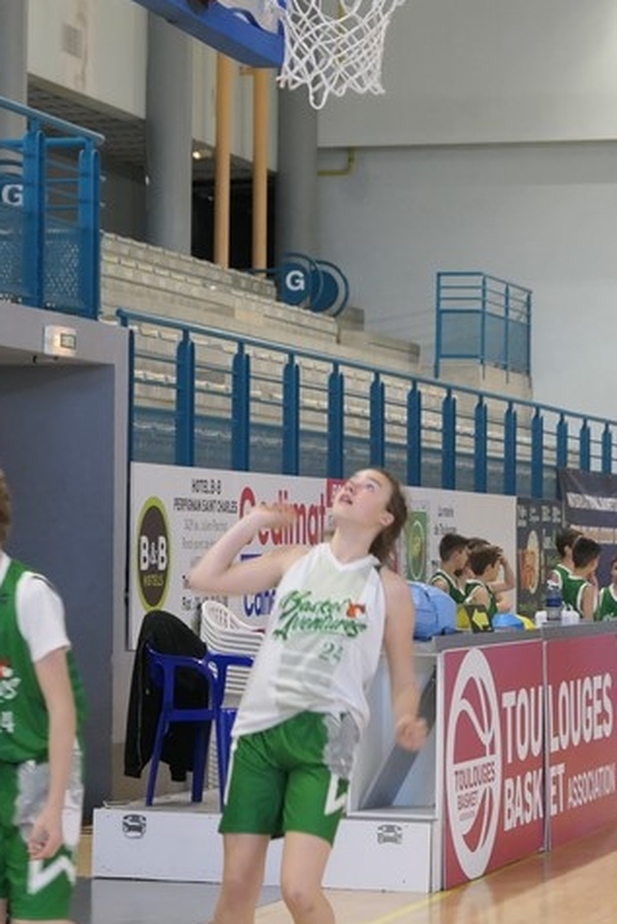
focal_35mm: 136
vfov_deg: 15.1
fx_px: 3494
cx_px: 224
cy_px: 463
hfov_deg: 10.1
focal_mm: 26.4
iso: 1000
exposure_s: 1/125
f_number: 2.8
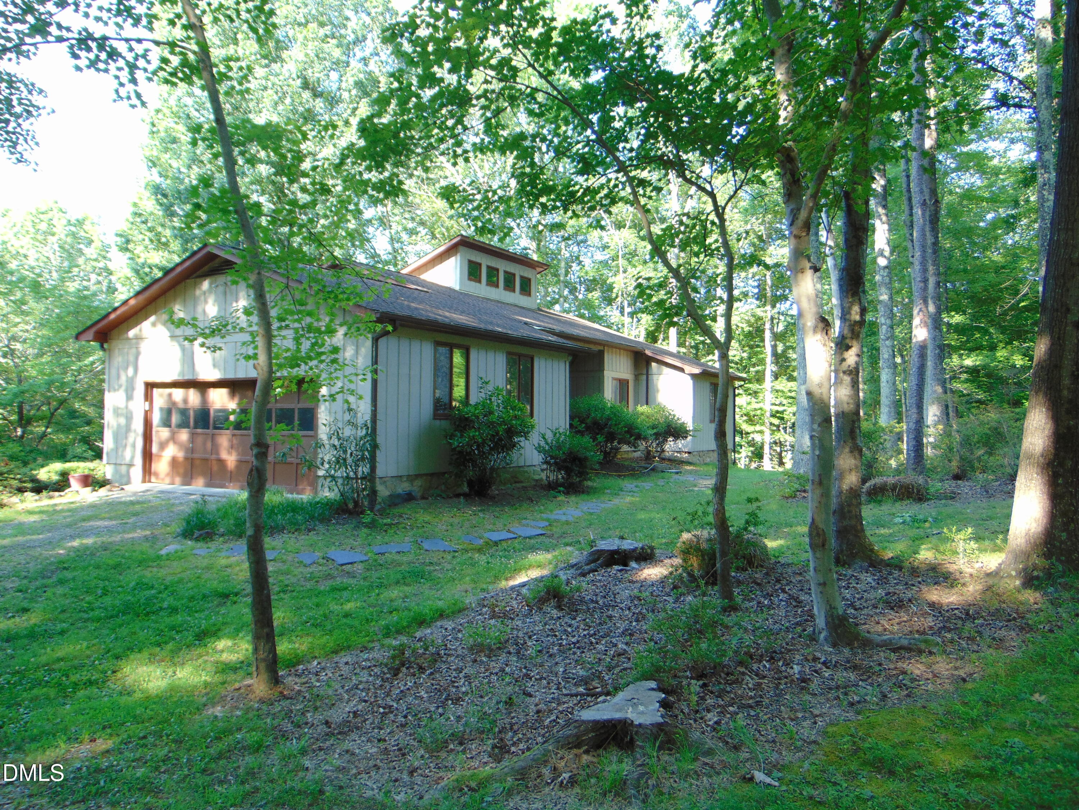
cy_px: 405
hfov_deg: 69.4
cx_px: 540
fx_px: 779
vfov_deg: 54.9
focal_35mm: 25
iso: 80
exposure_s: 1/50
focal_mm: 4.5
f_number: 3
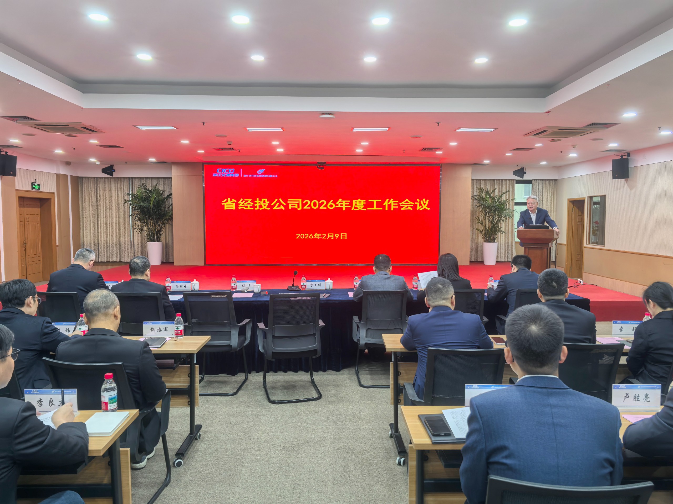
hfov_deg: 65.3
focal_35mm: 27
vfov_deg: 51.4
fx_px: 525
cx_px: 336
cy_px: 252
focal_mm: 6.35
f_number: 2
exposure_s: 1/100
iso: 160
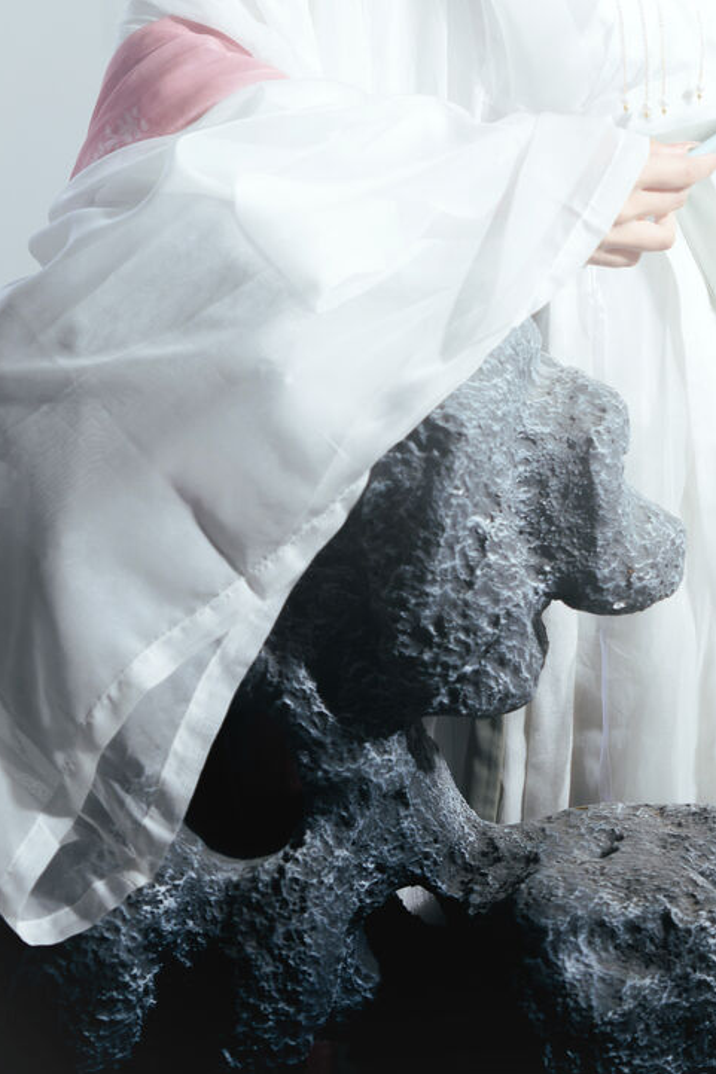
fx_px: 4984
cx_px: 683
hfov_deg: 8.2
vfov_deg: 12.1
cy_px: -79
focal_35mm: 167
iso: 100
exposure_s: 1/200
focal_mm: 67
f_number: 2.8
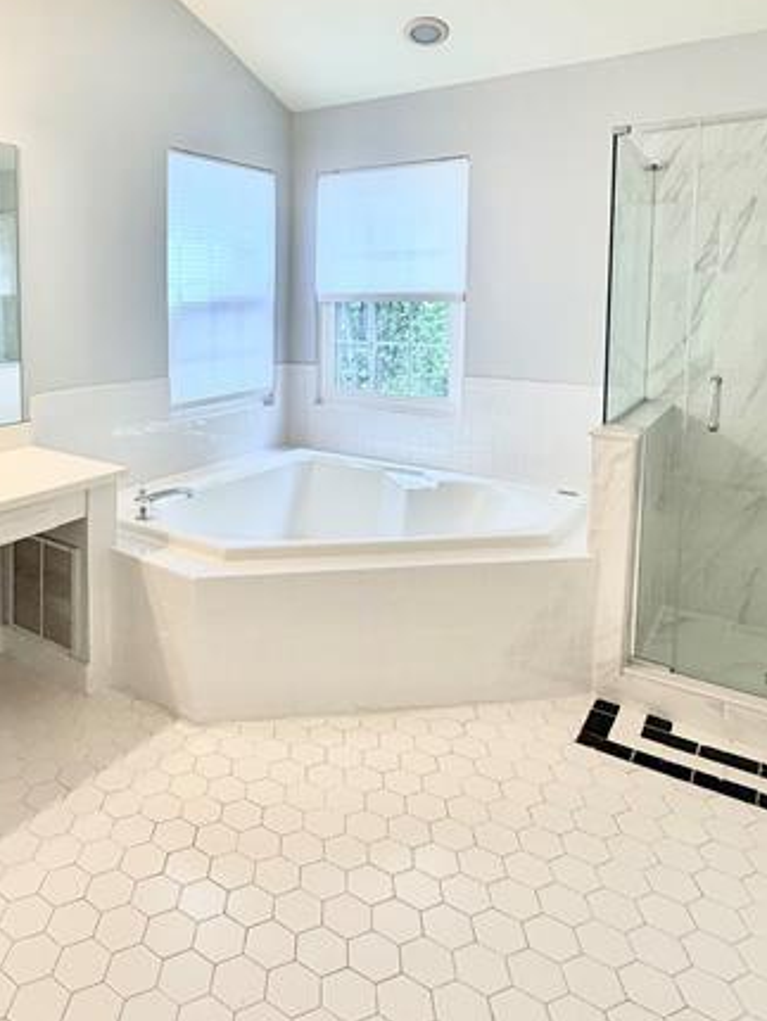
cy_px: 359
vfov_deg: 67.8
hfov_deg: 53.6
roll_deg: -0.1
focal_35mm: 25
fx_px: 738
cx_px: 245
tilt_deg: -4.1
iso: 125
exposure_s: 1/120
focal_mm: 2.22
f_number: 2.2
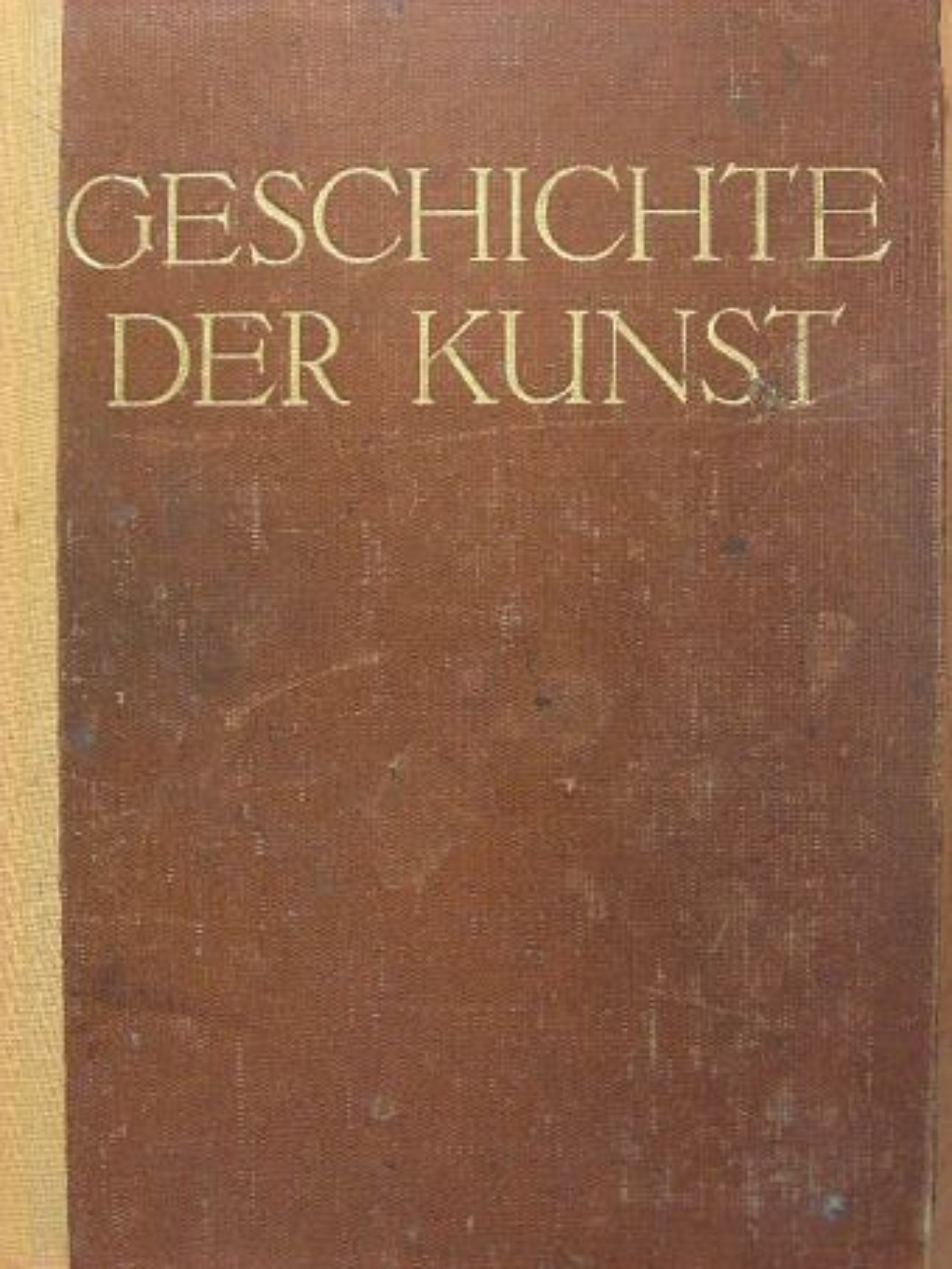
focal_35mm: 53
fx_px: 1943
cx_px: 476
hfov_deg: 27.5
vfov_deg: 36.2
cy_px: 634
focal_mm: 8.8
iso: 157
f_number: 3.5
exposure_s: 1/30.5
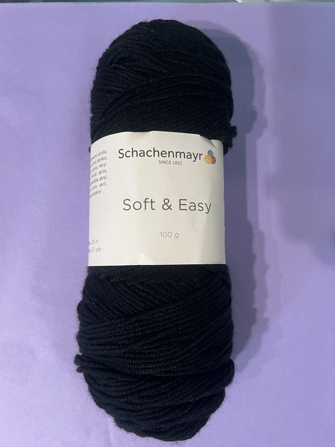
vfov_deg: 67.3
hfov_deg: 53.1
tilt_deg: -85.2
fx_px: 335
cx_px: 168
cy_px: 224
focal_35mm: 26
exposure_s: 1/50
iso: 160
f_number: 1.5
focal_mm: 5.7
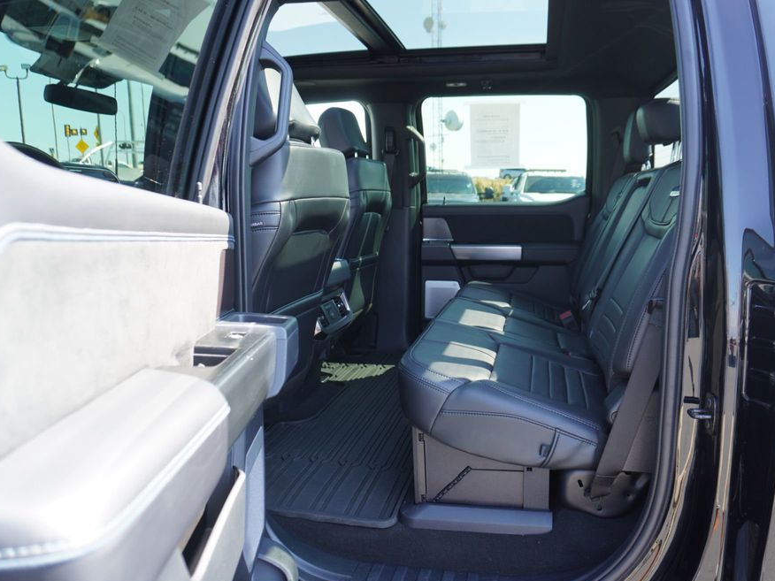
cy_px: 288
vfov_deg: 51.4
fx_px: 604
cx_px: 429
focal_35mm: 27
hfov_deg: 65.1
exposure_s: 1/60
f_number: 4
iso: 100
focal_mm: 16
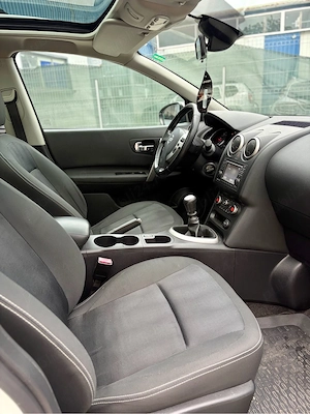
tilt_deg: -18.0
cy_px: 207
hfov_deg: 53.1
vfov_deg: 67.3
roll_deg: +5.0
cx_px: 155
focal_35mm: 26
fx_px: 310
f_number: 1.6
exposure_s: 1/99
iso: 125
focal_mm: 5.96
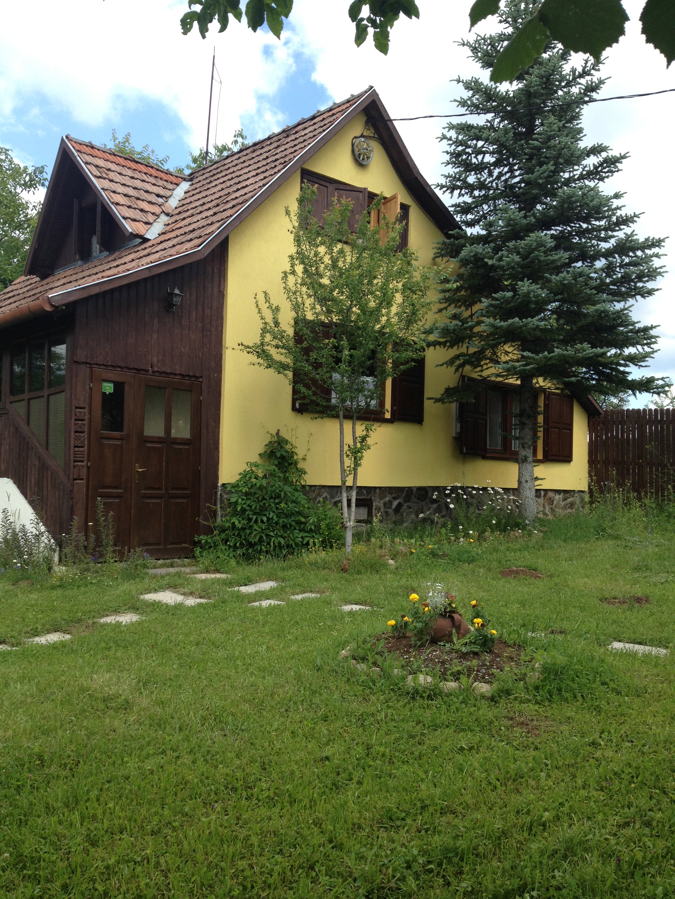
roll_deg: -1.3
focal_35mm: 35
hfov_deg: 40.7
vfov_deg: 52.6
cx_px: 338
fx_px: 910
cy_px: 450
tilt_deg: +2.9
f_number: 2.4
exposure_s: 1/665
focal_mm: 4.28
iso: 50
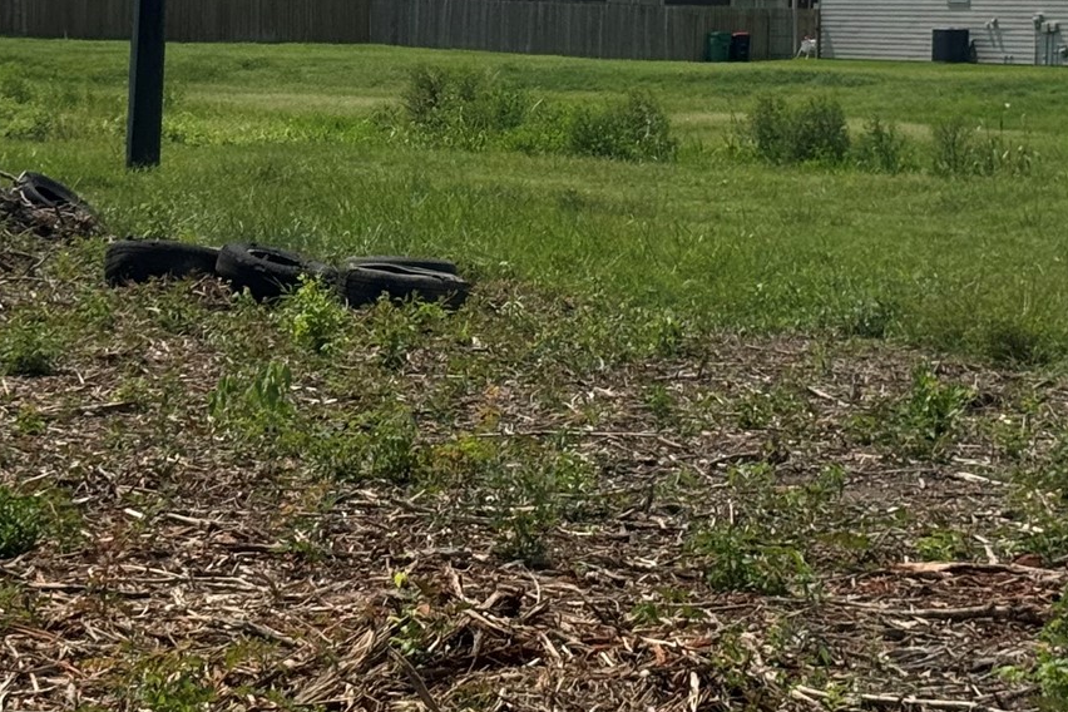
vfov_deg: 11.4
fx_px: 3560
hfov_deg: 17.0
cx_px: 390
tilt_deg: -1.2
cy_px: 95
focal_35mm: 120
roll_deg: -2.0
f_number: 1.78
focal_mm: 6.76
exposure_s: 1/7937
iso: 64
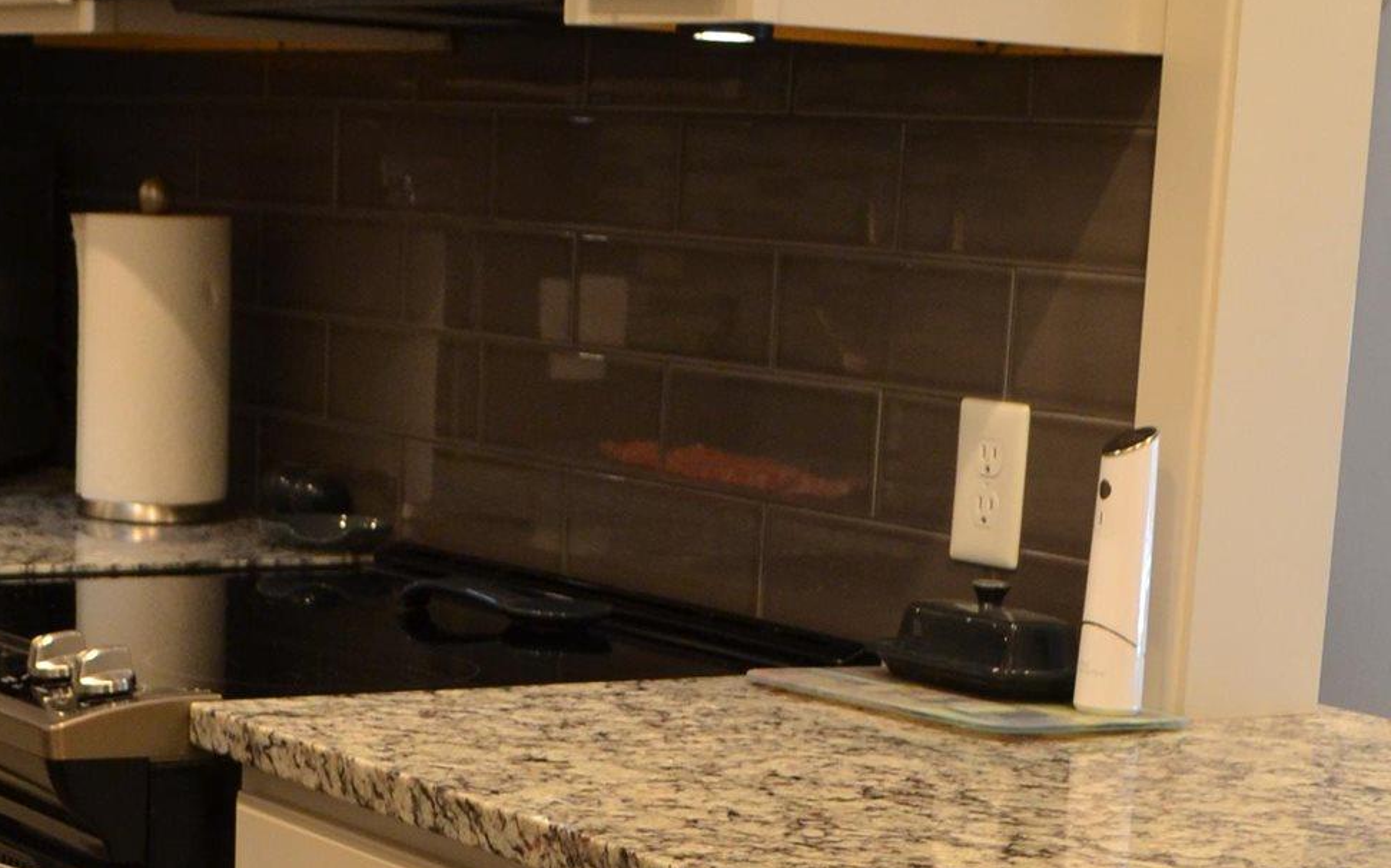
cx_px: 704
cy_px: 1090
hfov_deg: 23.8
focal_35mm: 87
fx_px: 3297
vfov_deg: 14.5
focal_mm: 18
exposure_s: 1/30
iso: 400
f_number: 3.5
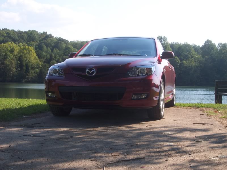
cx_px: 114
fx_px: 334
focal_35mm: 51
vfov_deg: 28.5
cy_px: 85
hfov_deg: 37.5
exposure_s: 1/350
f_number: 5.6
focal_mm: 10.7
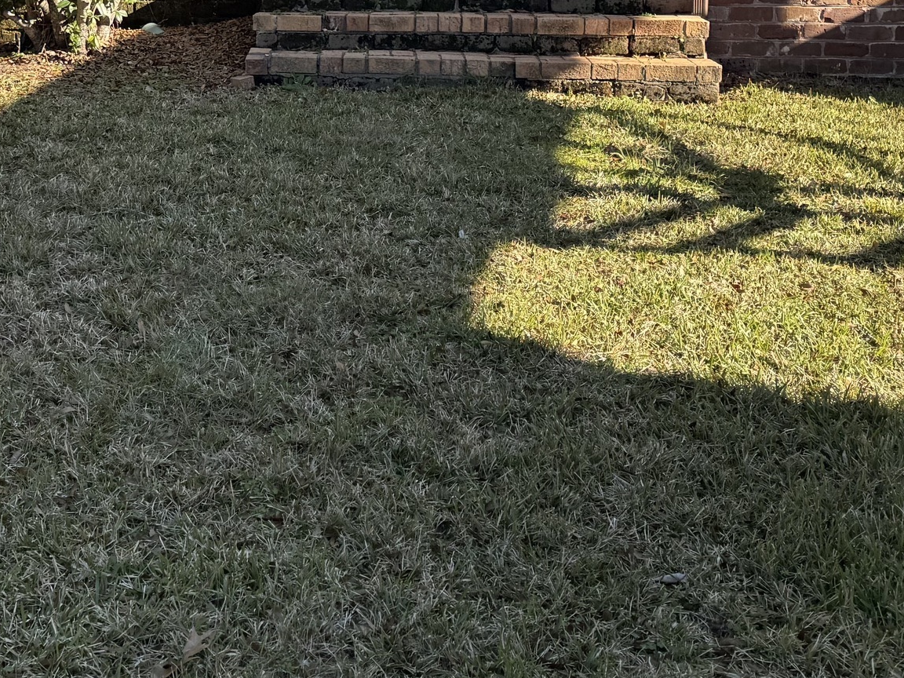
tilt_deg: -4.1
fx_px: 1671
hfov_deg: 29.6
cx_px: 189
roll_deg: -0.1
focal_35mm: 64
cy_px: 24
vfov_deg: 22.2
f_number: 1.78
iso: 80
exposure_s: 1/1172
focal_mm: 6.76
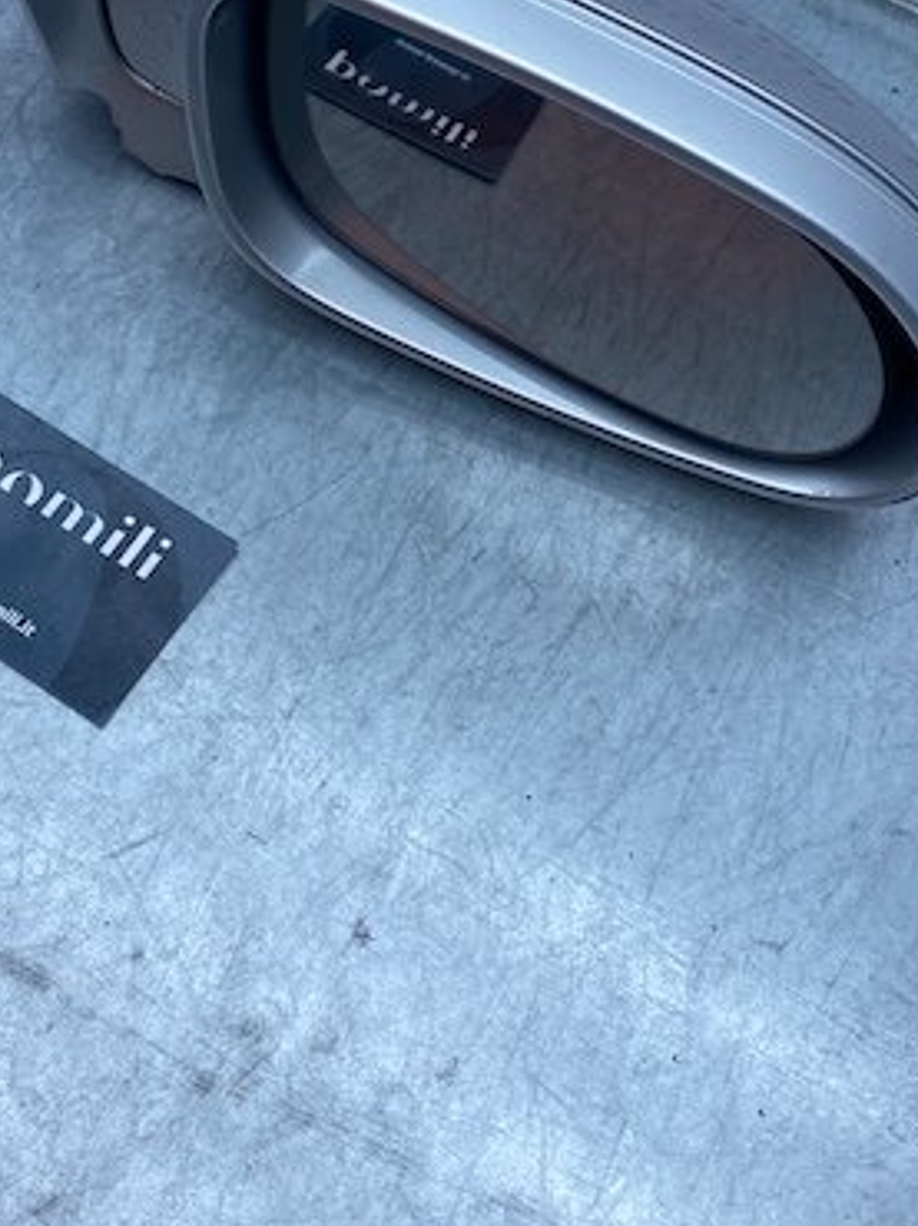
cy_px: 265
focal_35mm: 45
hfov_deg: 32.1
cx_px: 461
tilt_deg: -56.0
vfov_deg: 40.6
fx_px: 1593
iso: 32
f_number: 1.8
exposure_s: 1/1258
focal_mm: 4.25
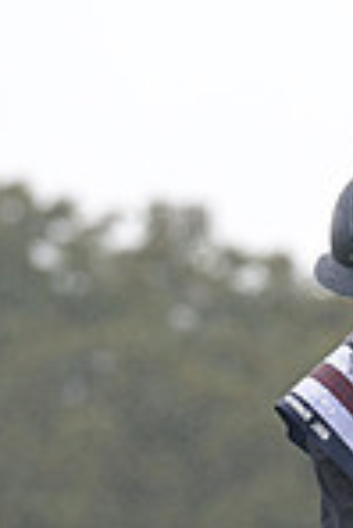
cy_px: 423
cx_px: 756
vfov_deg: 2.6
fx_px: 11504
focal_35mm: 784
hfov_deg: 1.8
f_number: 4.5
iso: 1250
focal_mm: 200
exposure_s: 1/1250
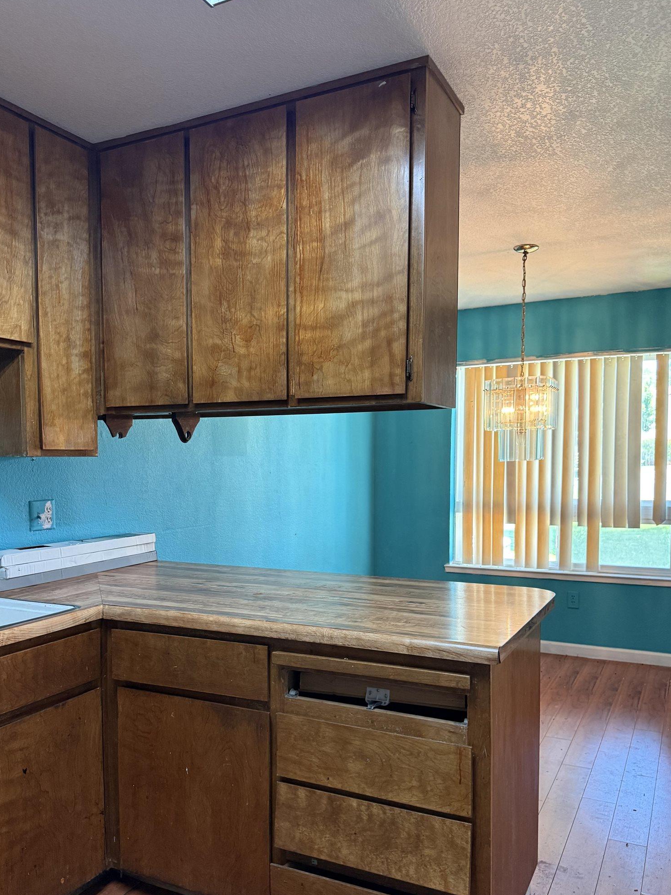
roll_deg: +0.6
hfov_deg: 49.7
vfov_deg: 63.2
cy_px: 509
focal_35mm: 28
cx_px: 309
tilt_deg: -3.9
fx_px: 724
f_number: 1.78
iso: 320
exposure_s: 1/60
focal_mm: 6.76
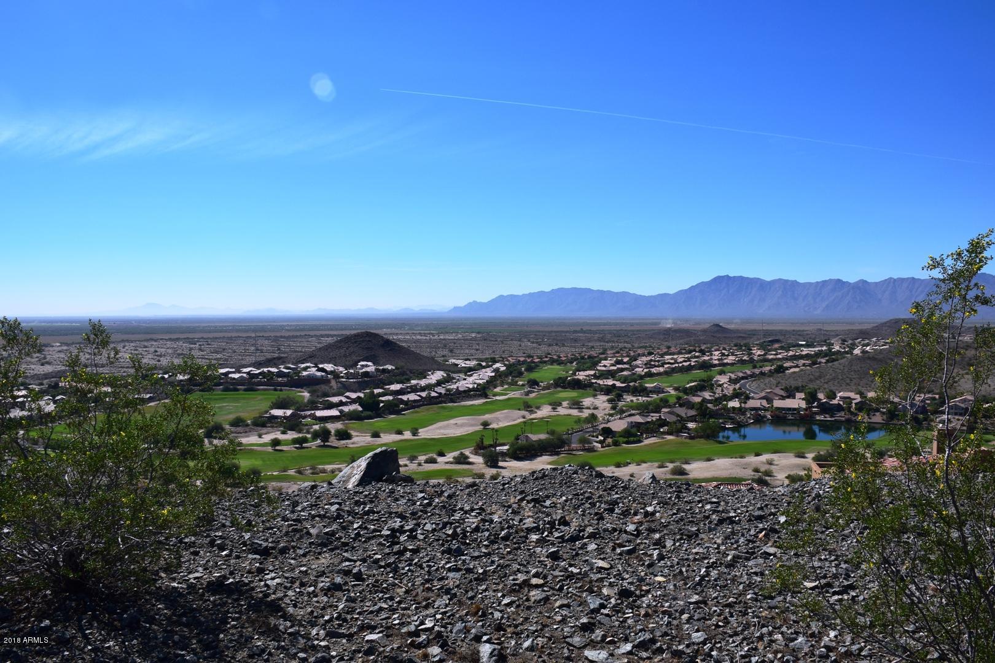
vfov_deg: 47.9
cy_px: 332
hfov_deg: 67.4
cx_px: 498
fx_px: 746
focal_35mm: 27
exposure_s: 1/500
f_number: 11
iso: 220
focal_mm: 18
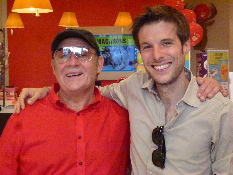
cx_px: 116
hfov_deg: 29.8
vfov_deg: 22.6
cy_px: 88
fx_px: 438
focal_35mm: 65
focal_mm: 11.7
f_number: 4.6
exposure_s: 1/500
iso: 1600
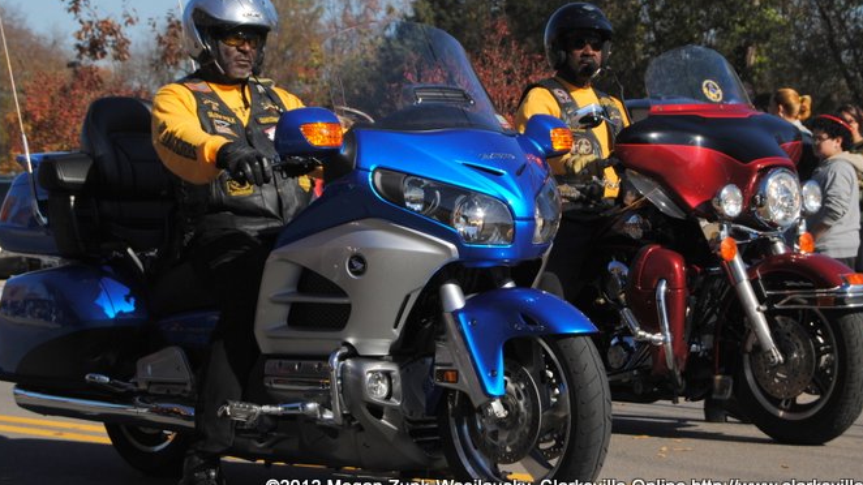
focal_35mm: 105
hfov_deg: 20.4
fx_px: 2394
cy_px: 169
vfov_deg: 11.6
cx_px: 465
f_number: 7.1
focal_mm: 55
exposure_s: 1/500
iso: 100
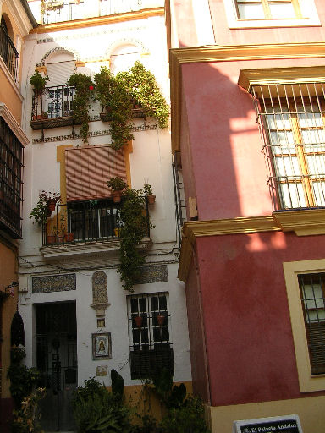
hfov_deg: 37.7
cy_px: 216
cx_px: 162
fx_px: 476
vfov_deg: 49.0
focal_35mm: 38
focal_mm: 5.8
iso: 50
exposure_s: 1/328
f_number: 2.8
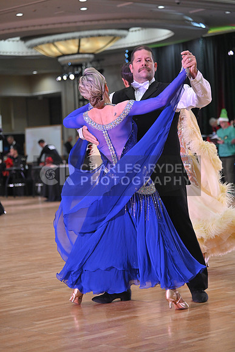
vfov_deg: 21.5
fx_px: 930
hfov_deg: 14.4
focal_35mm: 95
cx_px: 118
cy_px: 176
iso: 2000
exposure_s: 1/400
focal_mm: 95
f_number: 4
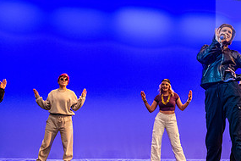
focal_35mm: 55
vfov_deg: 24.6
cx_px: 190
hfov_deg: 35.2
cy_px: 72
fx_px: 368
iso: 4000
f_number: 3.5
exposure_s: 1/320
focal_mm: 27
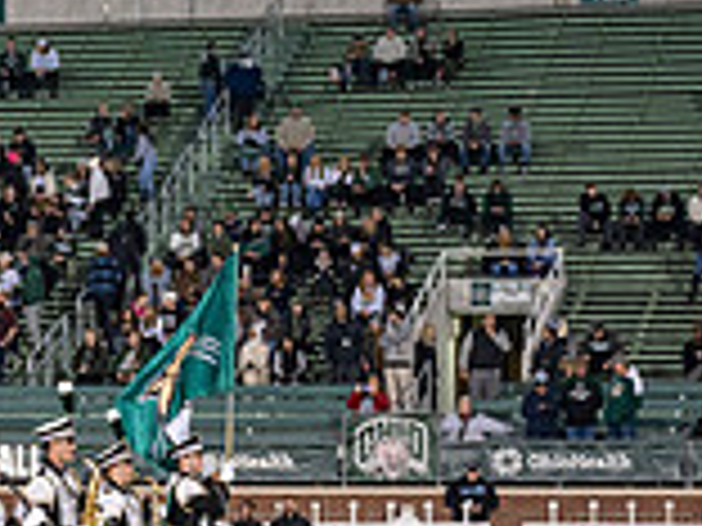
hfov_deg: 9.1
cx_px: -576
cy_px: 479
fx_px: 4198
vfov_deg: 7.2
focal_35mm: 207
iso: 1250
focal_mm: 58
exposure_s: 1/500
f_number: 3.2
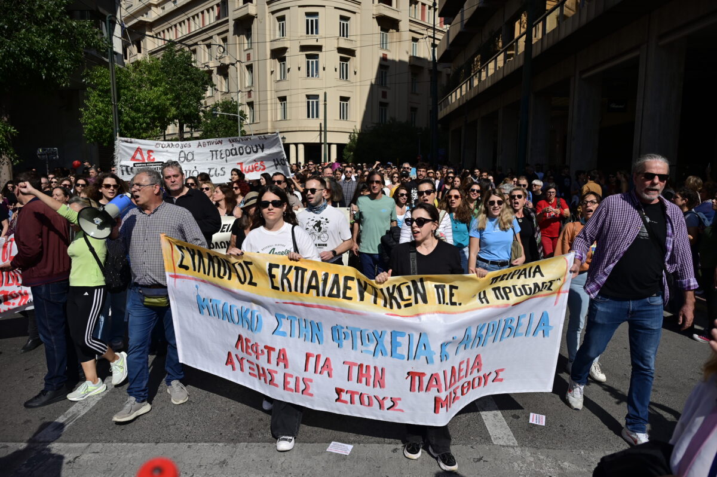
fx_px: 478
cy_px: 238
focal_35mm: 24
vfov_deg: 53.1
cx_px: 358
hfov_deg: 73.8
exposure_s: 1/2000
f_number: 4
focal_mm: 24
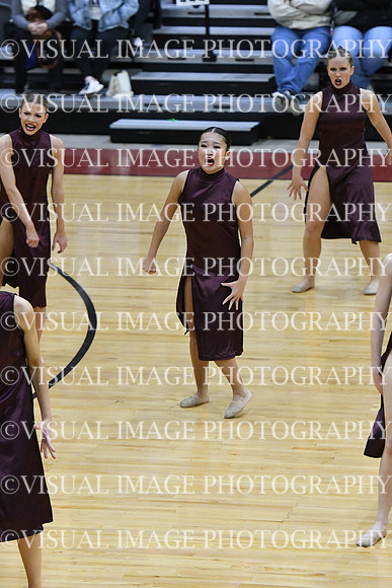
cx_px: 196
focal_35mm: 202
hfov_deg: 6.8
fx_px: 3297
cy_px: 294
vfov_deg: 10.2
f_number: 3.5
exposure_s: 1/400
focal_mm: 135
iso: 4000
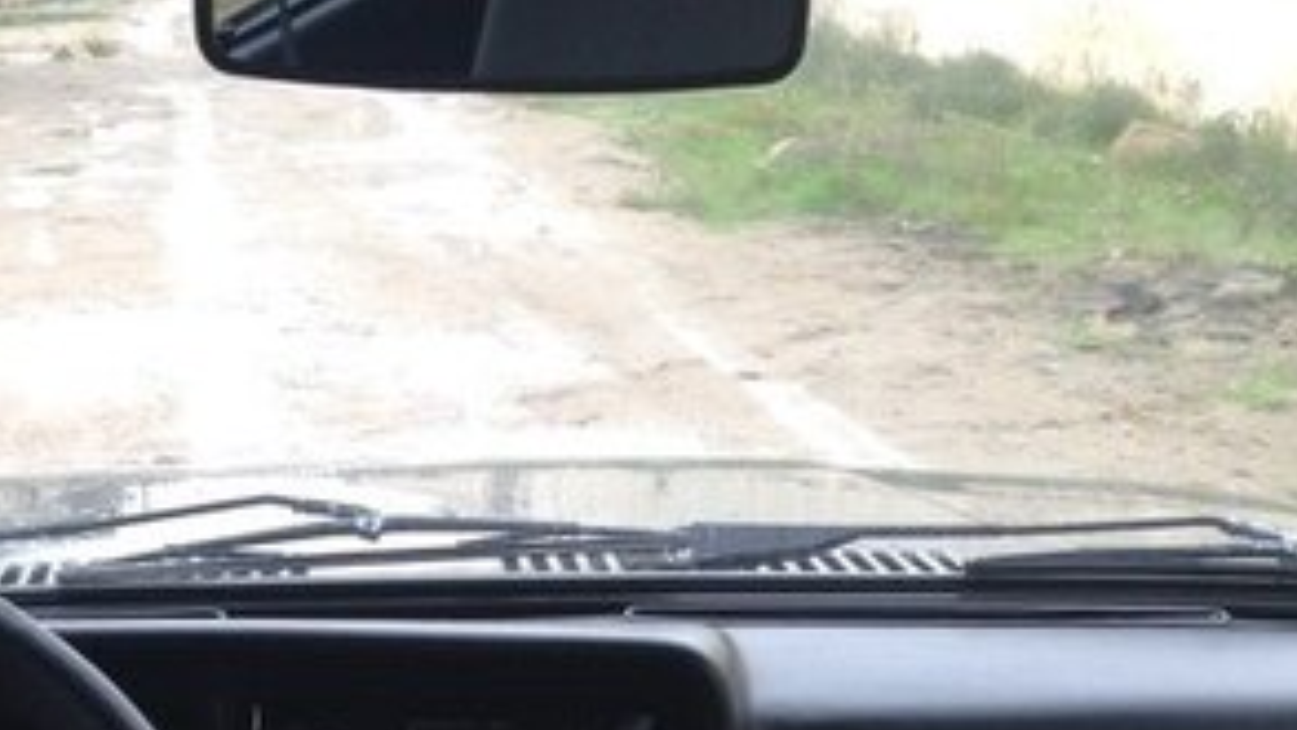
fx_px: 2786
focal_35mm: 81
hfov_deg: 25.7
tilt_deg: -22.5
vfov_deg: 14.3
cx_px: 252
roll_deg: +2.5
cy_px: 949
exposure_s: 1/60
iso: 50
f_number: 2.4
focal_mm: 4.12
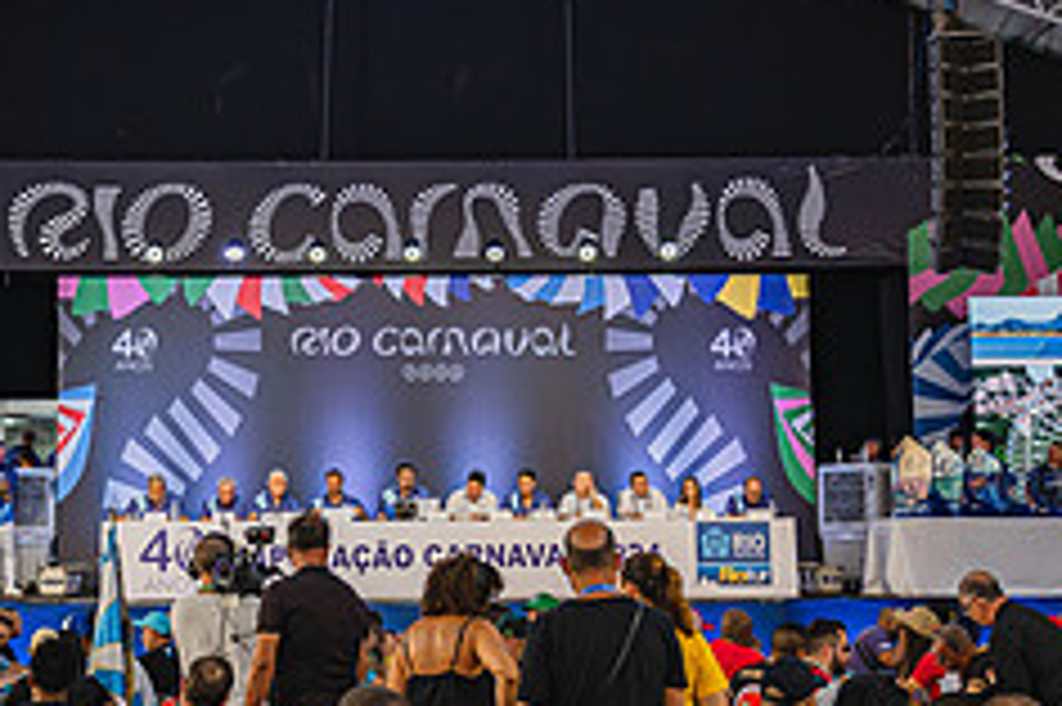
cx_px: 378
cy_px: 333
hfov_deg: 33.7
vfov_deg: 23.0
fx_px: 1739
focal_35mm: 59
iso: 1000
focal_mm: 24
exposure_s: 1/320
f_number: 4
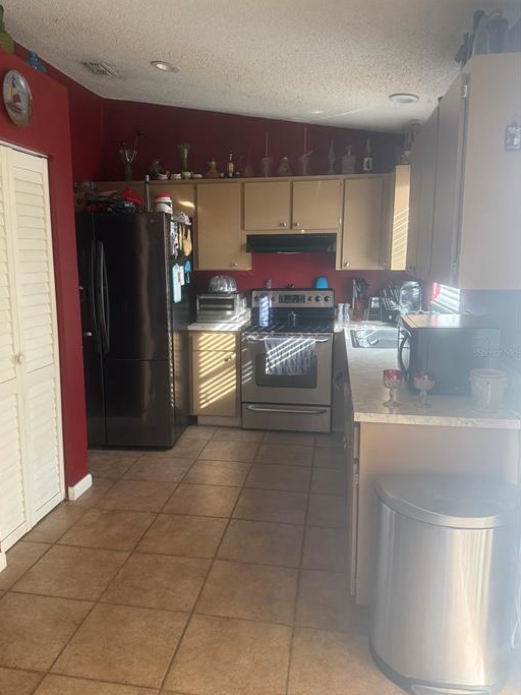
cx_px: 230
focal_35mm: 27
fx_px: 542
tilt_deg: -9.9
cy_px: 352
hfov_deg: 51.2
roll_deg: +0.0
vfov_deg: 65.3
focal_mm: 6.76
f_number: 1.78
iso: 200
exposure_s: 1/79
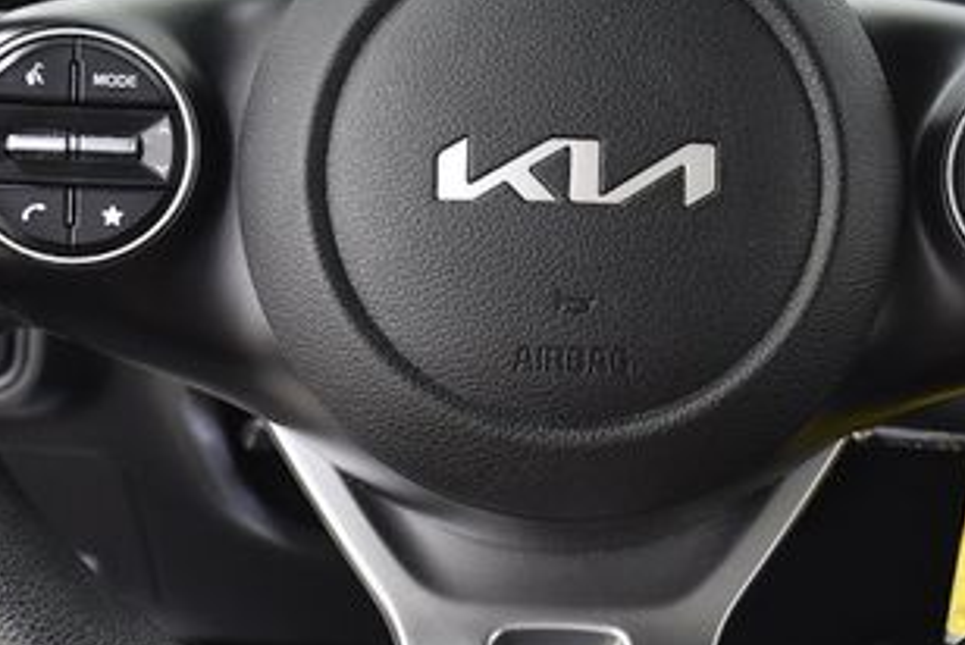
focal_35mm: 81
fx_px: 2173
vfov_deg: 16.9
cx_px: 573
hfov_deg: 25.0
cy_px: 352
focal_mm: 26
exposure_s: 1/80
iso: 1250
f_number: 4
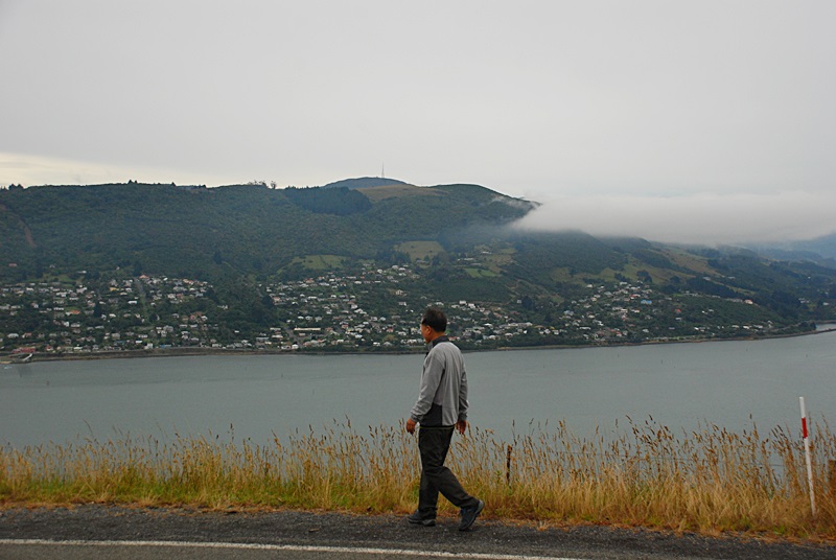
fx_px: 1081
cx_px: 418
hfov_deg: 42.3
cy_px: 280
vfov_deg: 29.0
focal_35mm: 46
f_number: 6.3
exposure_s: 1/800
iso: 400
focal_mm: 31
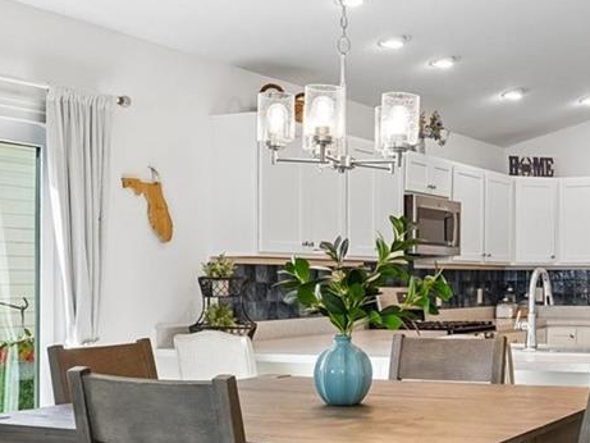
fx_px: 1023
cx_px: 506
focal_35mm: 60
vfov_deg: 24.4
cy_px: 266
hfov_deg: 31.0
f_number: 9
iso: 400
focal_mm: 18
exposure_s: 1/30
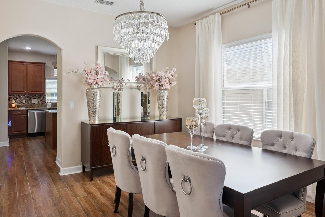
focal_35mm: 25
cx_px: 154
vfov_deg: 51.9
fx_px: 222
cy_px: 98
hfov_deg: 72.3
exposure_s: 1/40
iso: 200
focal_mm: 19.5
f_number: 9
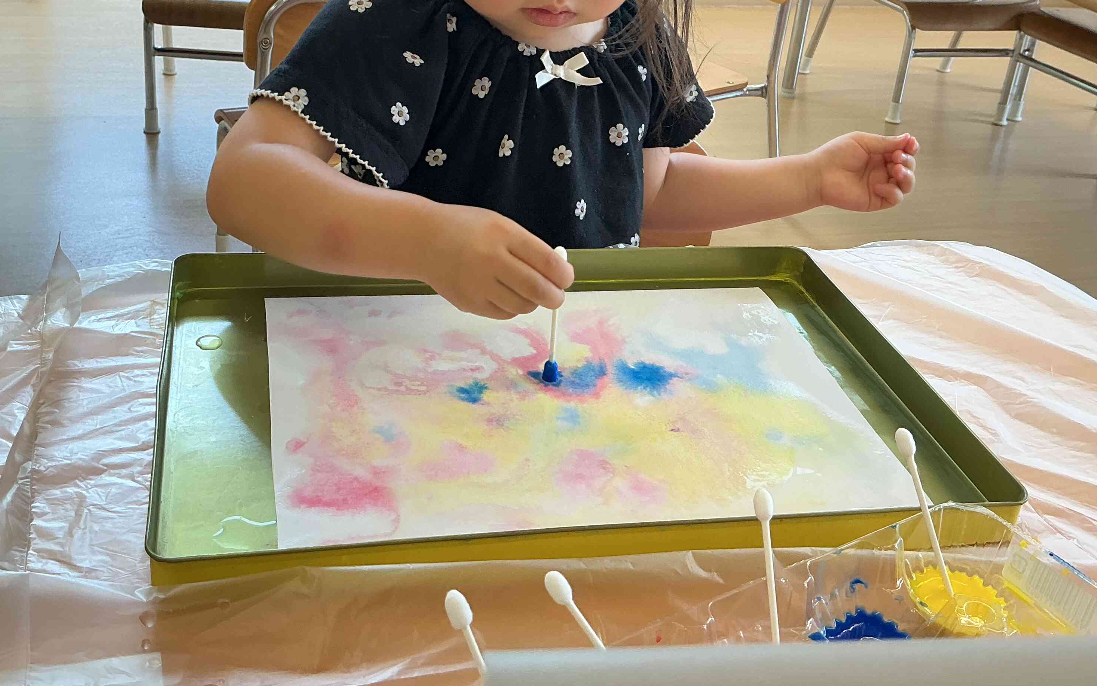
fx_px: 1256
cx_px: 499
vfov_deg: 30.0
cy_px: 158
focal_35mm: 42
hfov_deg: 47.1
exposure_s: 1/120
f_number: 1.8
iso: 32
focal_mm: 3
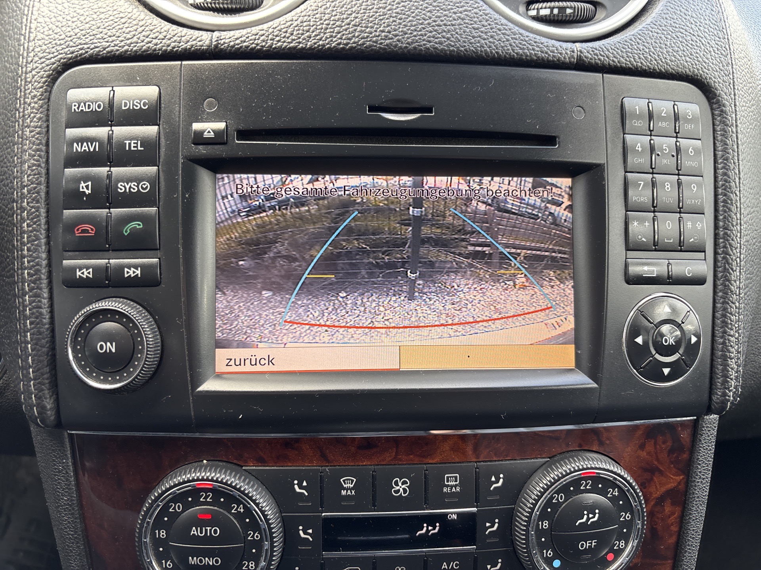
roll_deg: -2.9
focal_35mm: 26
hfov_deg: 67.3
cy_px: 285
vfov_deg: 53.1
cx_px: 380
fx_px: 572
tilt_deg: -23.7
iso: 125
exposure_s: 1/121
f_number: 1.6
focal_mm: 5.96
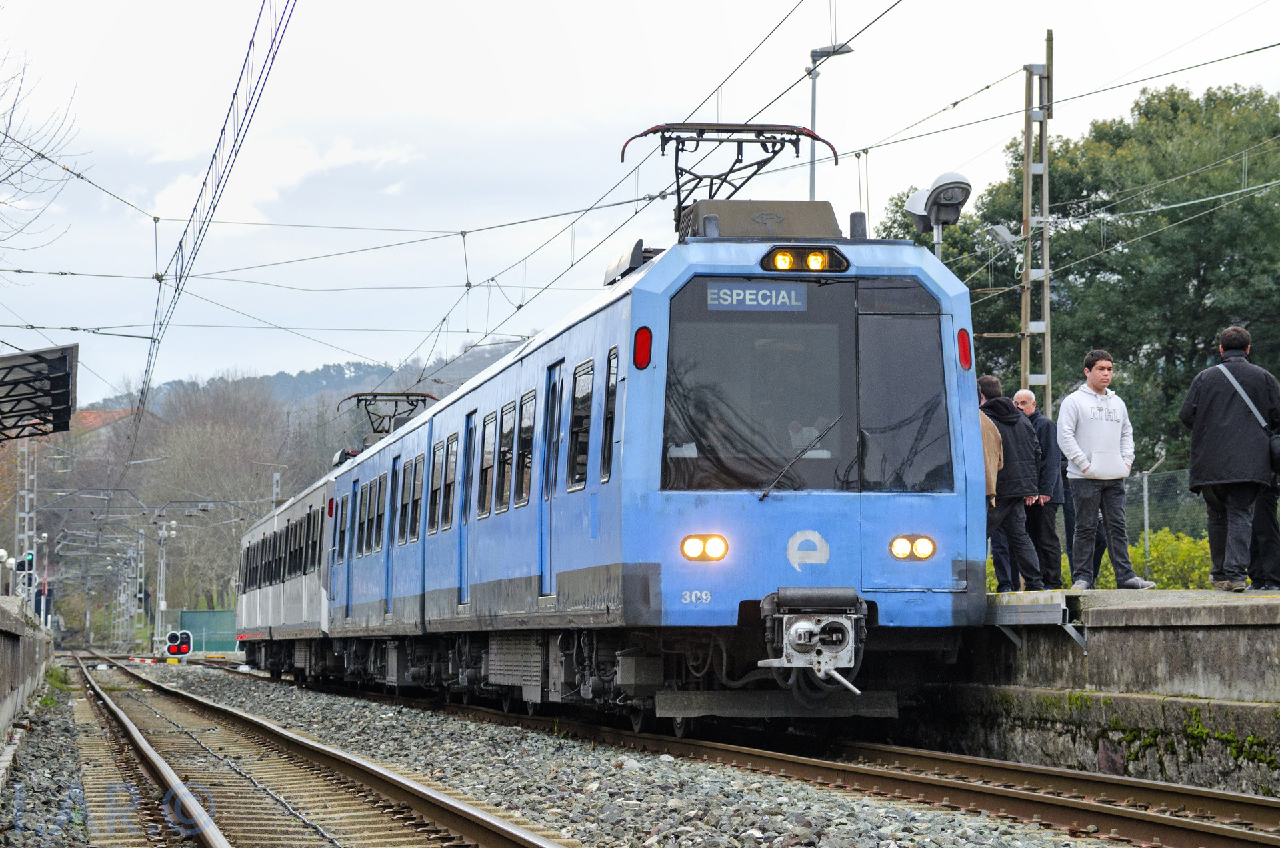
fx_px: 3832
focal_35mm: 108
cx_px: 640
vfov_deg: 12.6
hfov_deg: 19.0
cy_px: 424
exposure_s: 1/320
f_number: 6.3
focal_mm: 72
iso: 500
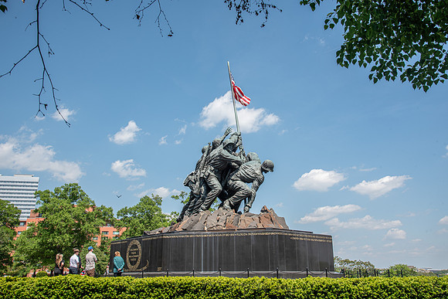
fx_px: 398
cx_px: 224
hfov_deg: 58.7
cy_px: 150
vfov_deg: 41.1
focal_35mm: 32
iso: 100
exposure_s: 1/125
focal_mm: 32
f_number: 11
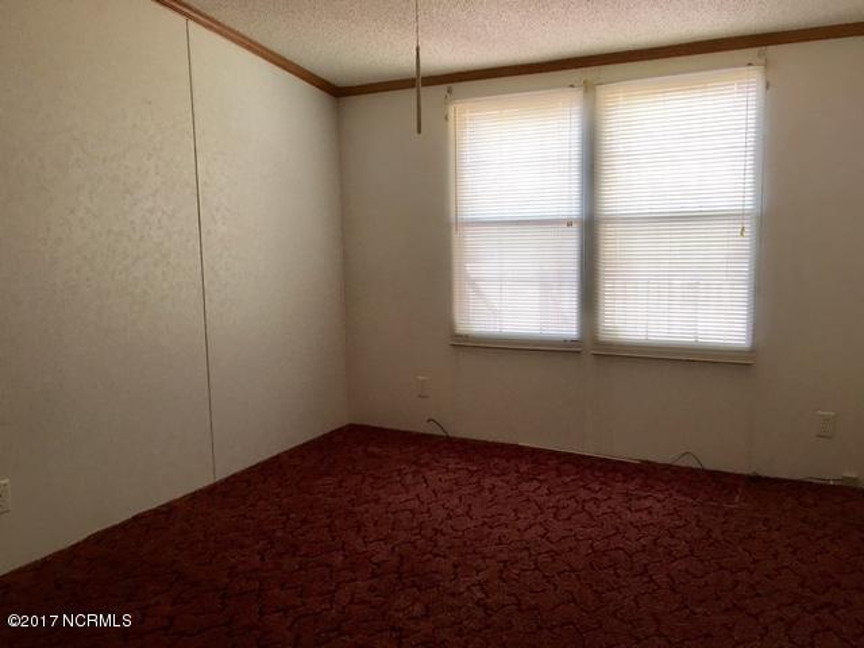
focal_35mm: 29
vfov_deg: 48.2
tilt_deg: -7.3
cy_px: 324
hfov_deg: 61.7
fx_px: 724
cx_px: 432
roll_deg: +1.8
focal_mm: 4.15
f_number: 2.2
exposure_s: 1/30
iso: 25
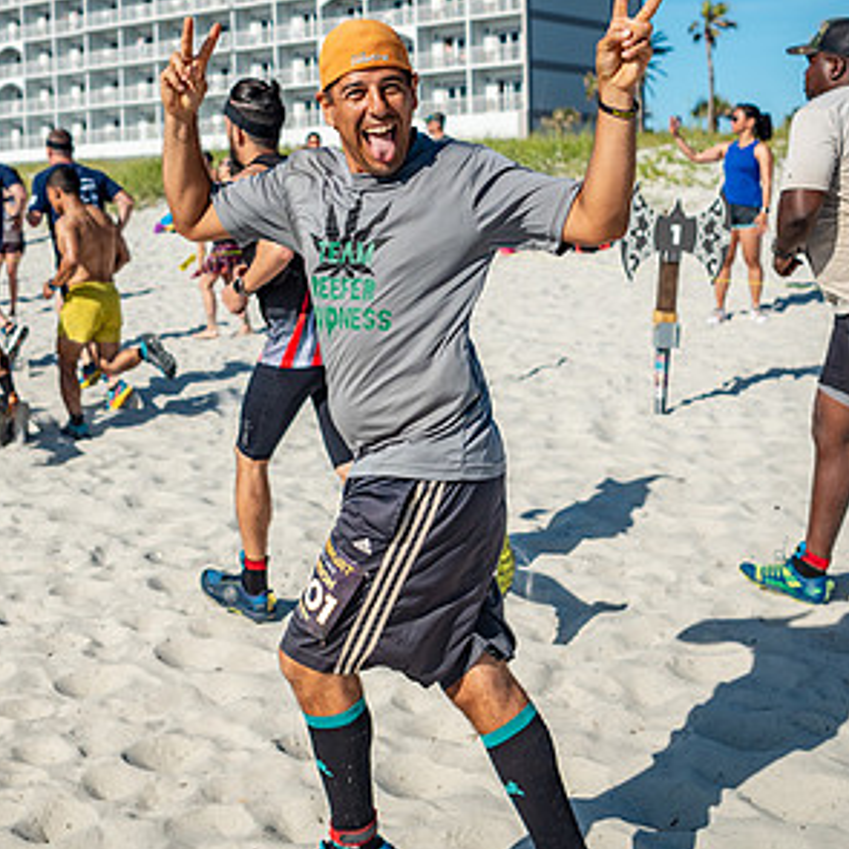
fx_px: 1415
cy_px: 241
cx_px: 350
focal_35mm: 51
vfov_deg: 32.9
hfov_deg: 33.3
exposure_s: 1/4000
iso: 320
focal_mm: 27
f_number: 2.8
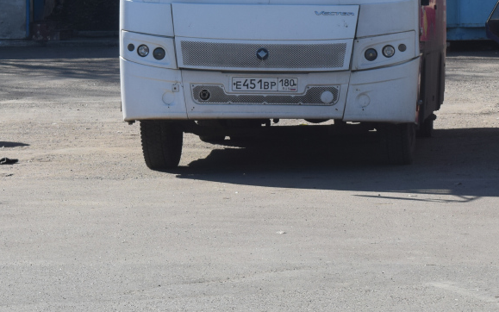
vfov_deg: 6.4
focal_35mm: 203
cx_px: 267
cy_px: -44
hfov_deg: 10.3
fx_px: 2764
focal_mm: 55
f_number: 9
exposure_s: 1/320
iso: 200
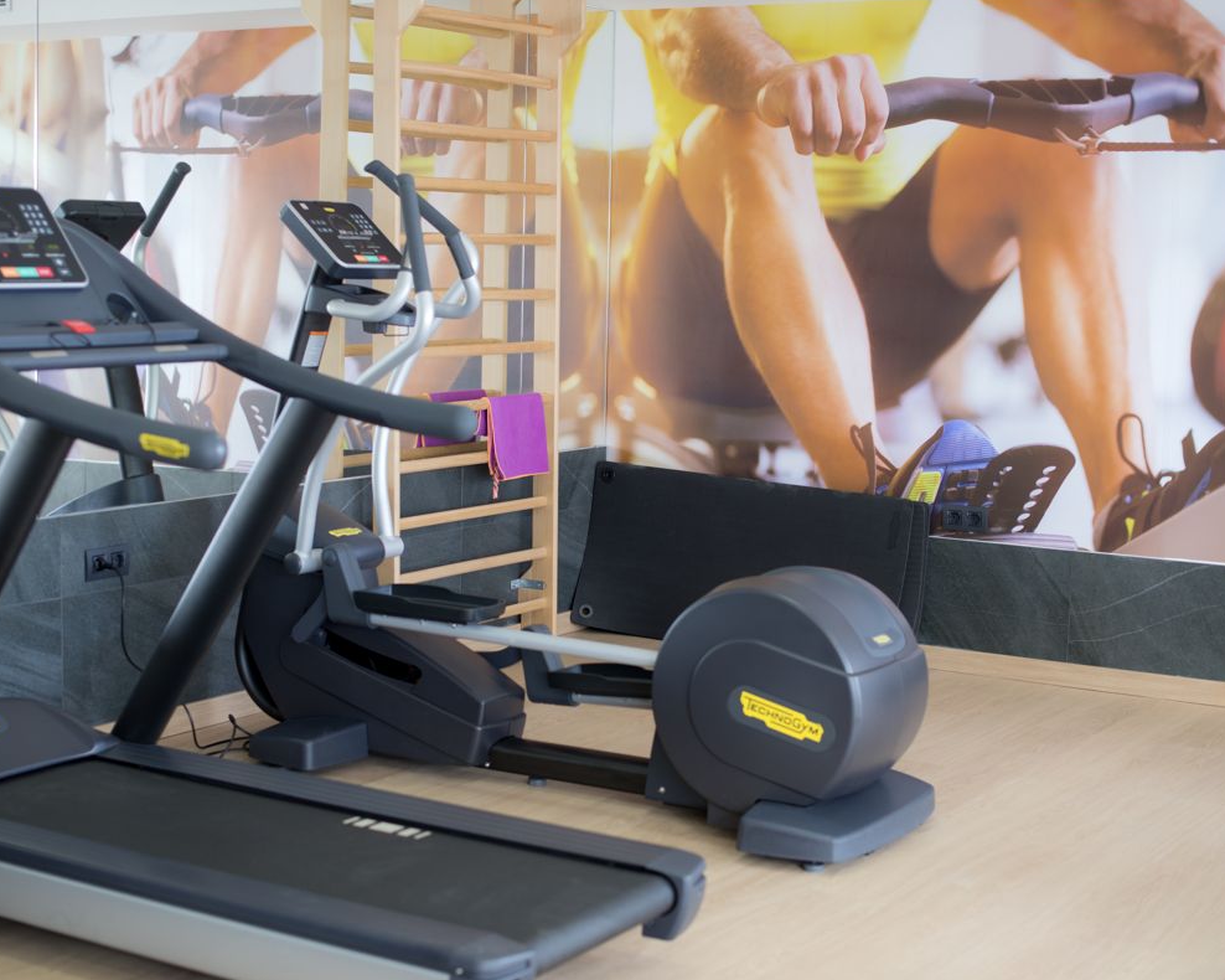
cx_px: 577
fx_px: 2066
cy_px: 486
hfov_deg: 33.0
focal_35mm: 57
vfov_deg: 26.7
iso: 400
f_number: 2.2
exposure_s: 1/200
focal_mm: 50
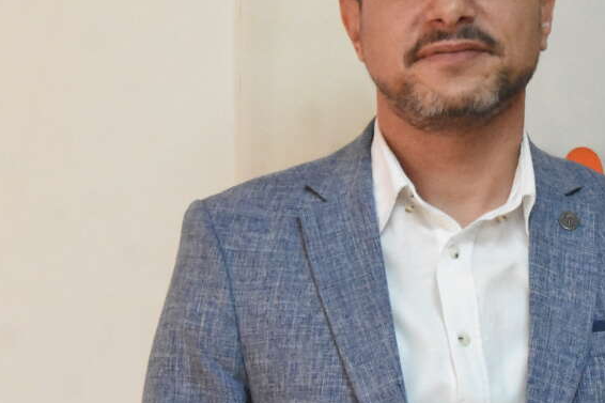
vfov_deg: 3.9
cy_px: 189
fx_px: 5983
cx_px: 474
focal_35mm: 356
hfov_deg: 5.8
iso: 11400
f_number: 5.6
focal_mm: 105
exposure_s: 1/500
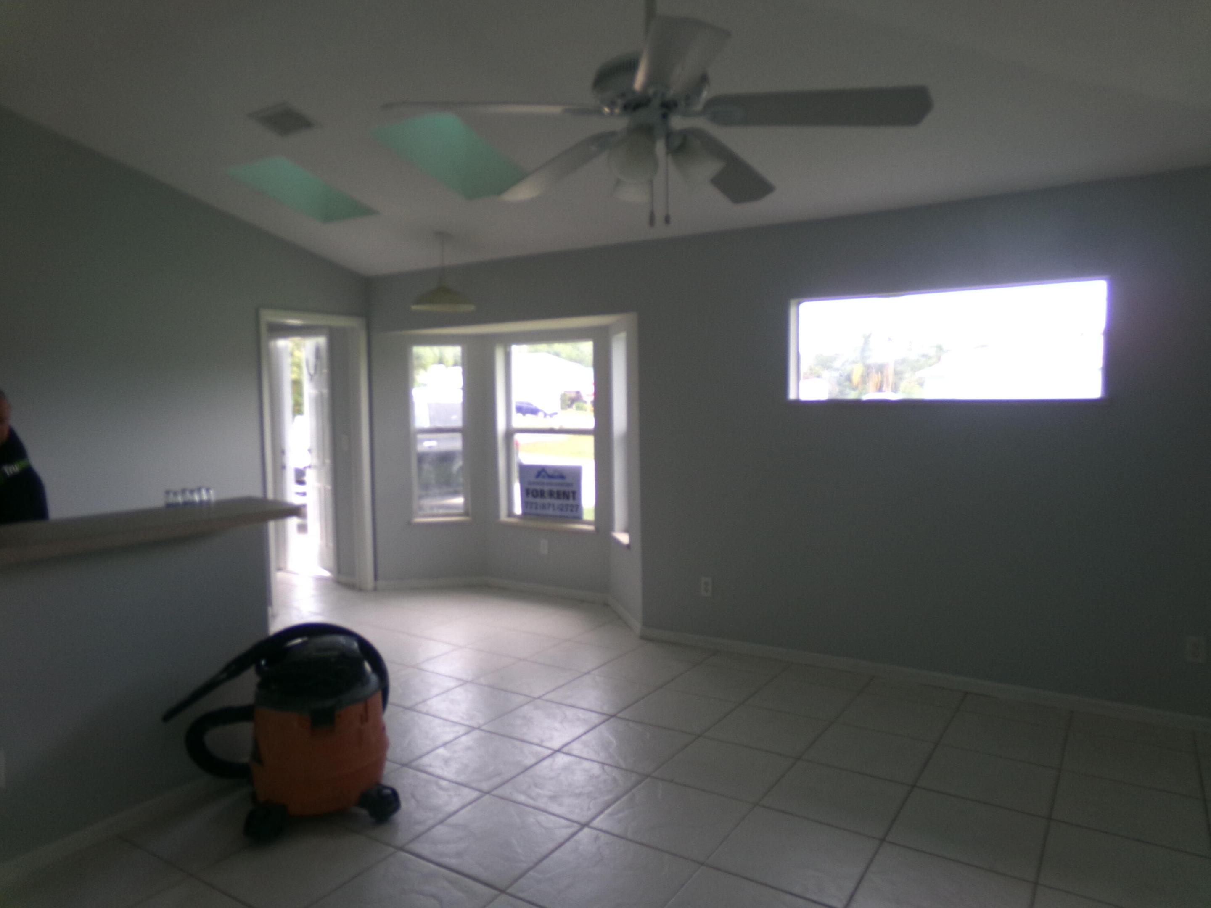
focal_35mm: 24
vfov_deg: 56.8
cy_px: 454
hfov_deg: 71.6
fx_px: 840
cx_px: 606
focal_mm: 4.3
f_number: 3.7
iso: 141
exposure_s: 1/34
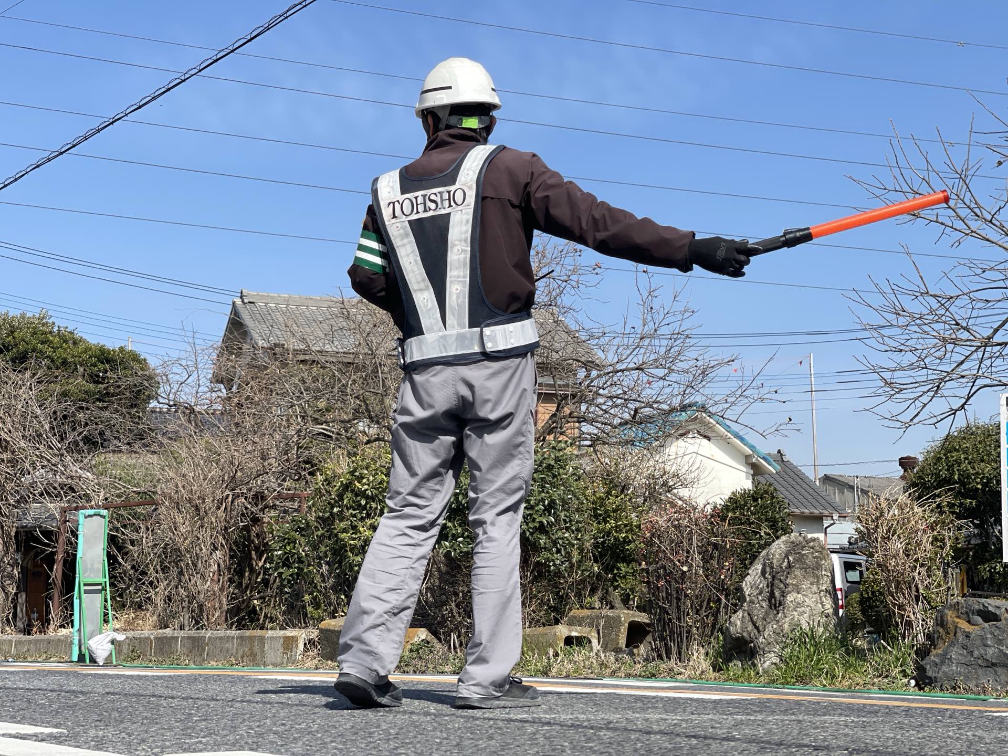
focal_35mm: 64
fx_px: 1864
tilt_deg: +7.3
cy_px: 378
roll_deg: +0.2
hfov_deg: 30.3
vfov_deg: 22.9
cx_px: 504
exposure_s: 1/1575
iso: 32
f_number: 2.2
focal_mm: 7.5
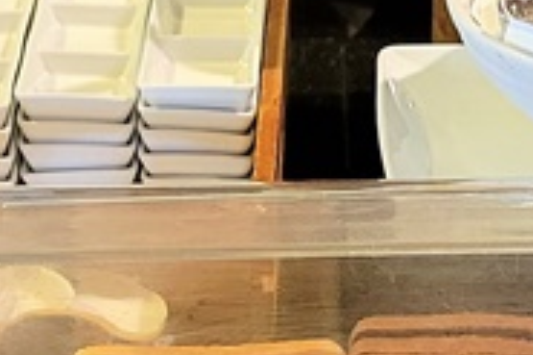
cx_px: 233
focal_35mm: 146
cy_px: 211
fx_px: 2160
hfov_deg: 14.1
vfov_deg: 9.4
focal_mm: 5.4
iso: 500
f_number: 1.8
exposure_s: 1/50
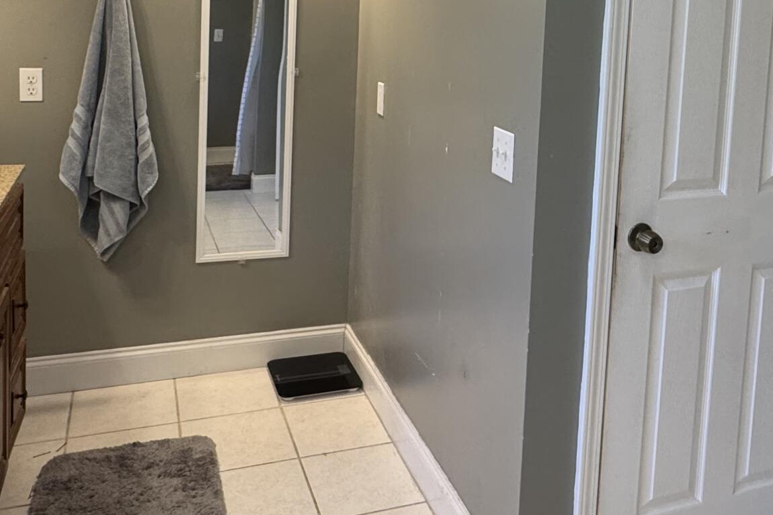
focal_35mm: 38
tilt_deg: -6.5
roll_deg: -4.1
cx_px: 481
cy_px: 85
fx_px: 816
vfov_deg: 33.7
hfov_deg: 50.2
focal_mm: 2.22
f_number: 2.2
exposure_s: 1/120
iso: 250
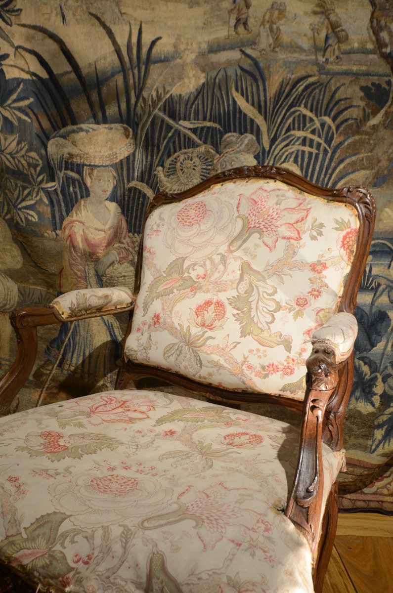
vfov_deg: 62.0
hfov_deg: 43.4
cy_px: 296
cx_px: 196
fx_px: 493
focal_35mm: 30
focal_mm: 20
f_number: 5.6
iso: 100
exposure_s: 1/1.3
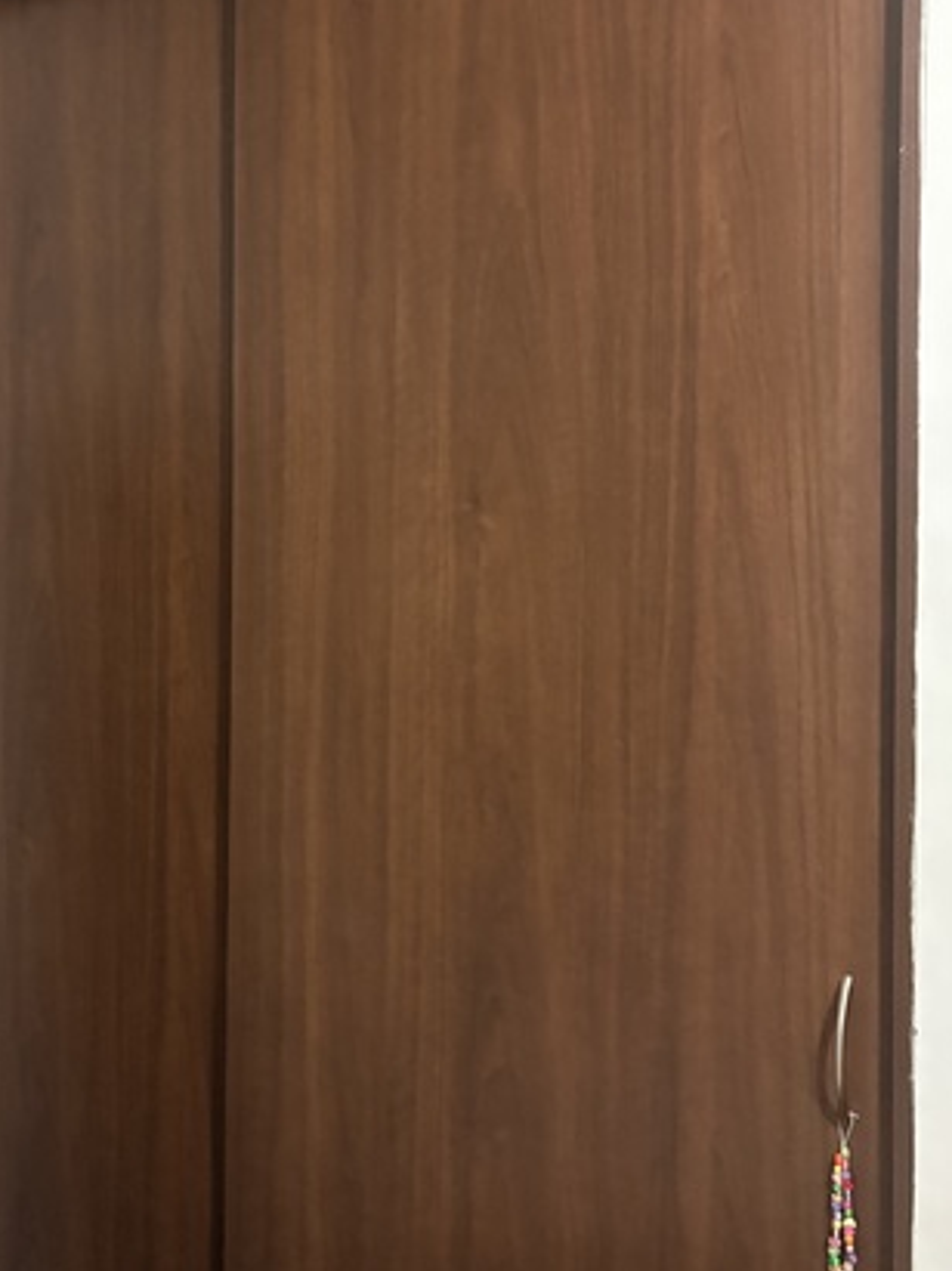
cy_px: 603
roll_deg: -0.8
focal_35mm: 38
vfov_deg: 49.0
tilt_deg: +0.3
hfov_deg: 37.4
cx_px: 331
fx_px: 1394
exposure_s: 1/30
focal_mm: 5.96
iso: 800
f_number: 1.6
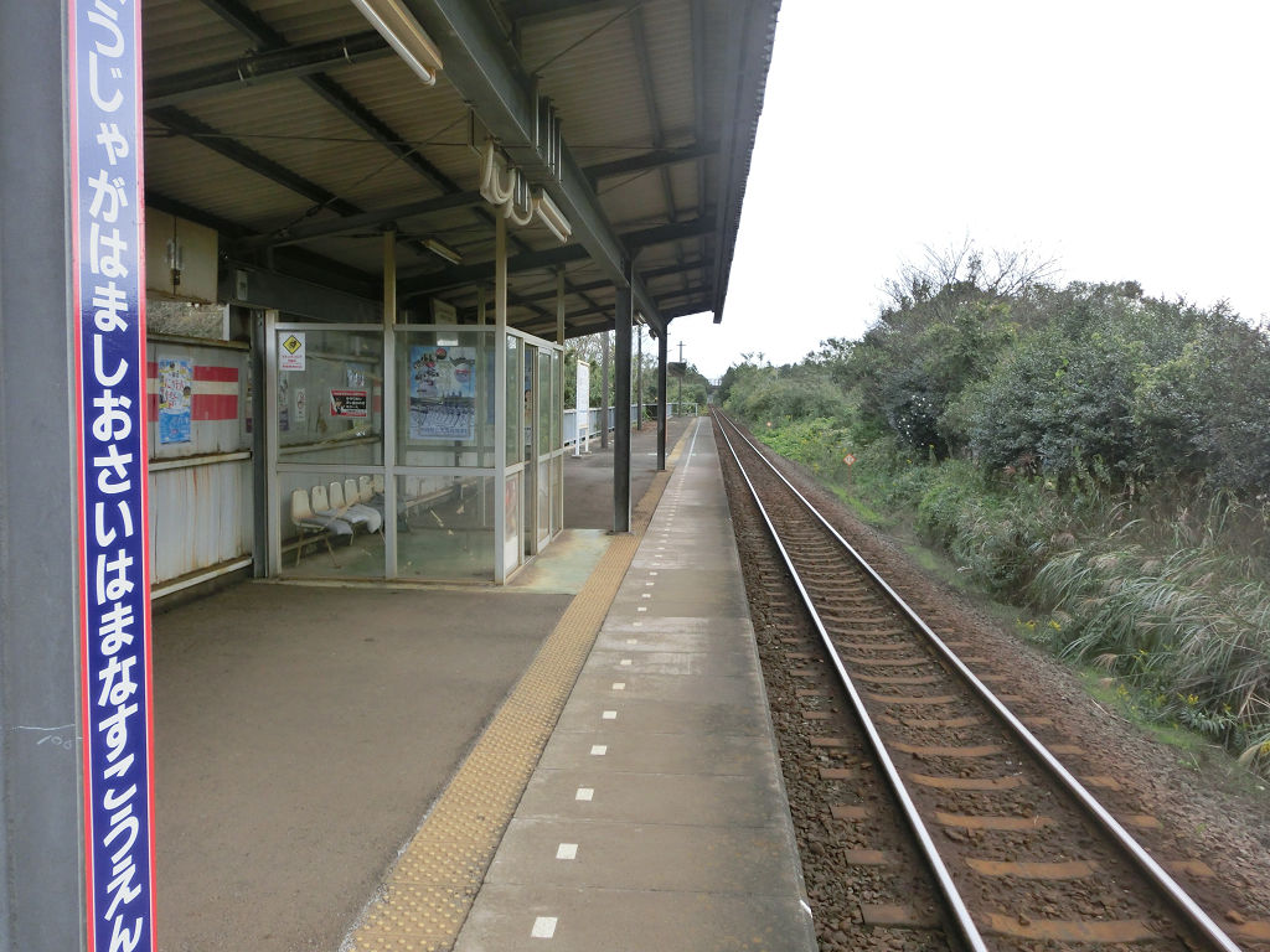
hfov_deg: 63.4
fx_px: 1027
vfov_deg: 49.7
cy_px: 476
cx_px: 635
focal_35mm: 28
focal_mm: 5
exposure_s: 1/400
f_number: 3
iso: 80
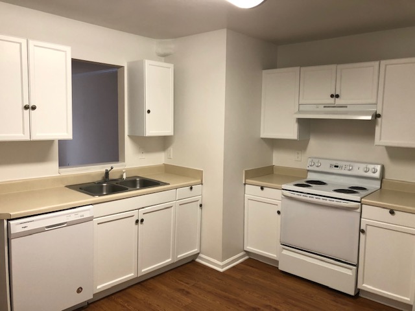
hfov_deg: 63.4
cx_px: 208
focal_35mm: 28
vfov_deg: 49.7
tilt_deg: -5.2
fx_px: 336
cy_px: 156
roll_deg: -1.0
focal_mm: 3.99
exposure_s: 1/30
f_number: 1.8
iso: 40
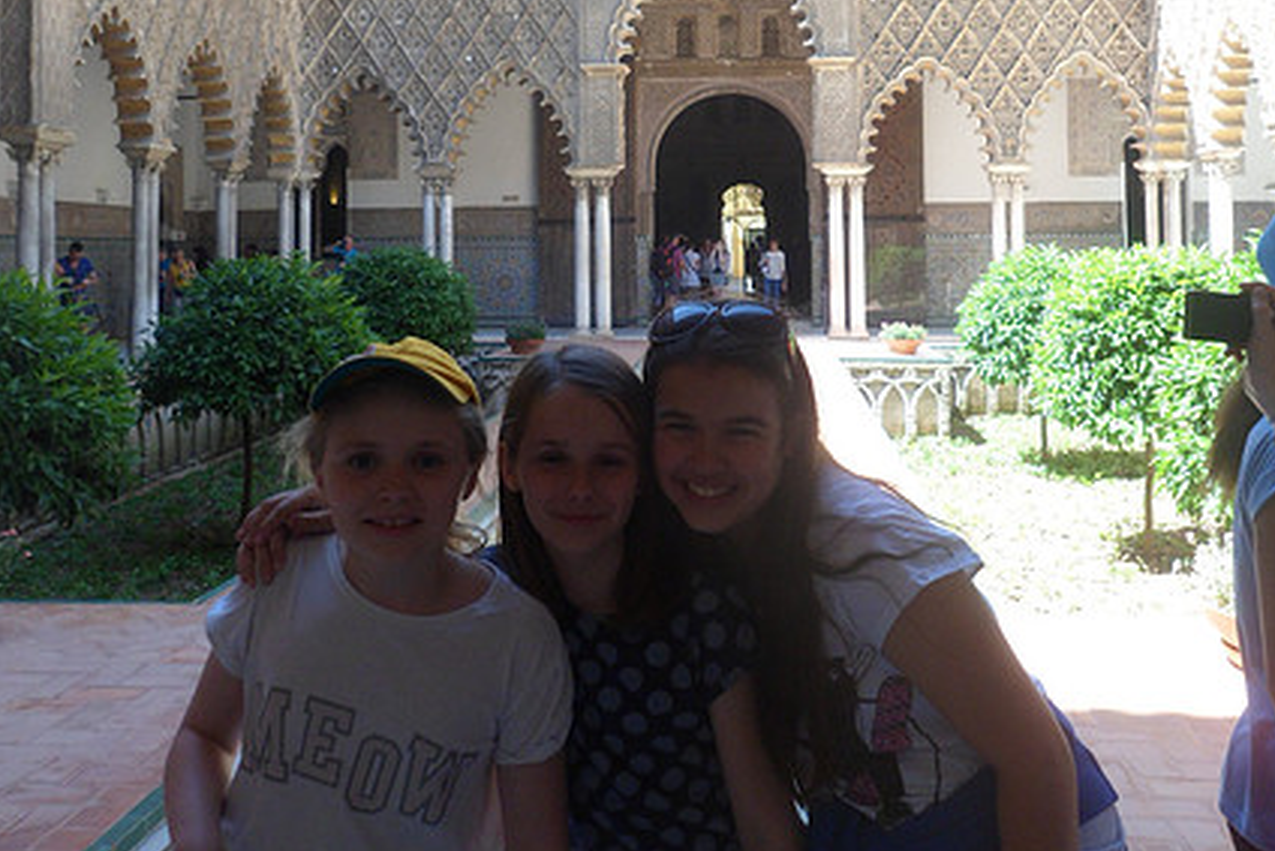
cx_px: 645
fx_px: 1311
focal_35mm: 37
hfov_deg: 51.9
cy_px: 192
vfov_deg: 35.0
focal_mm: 4.9
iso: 100
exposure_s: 1/125
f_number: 3.3
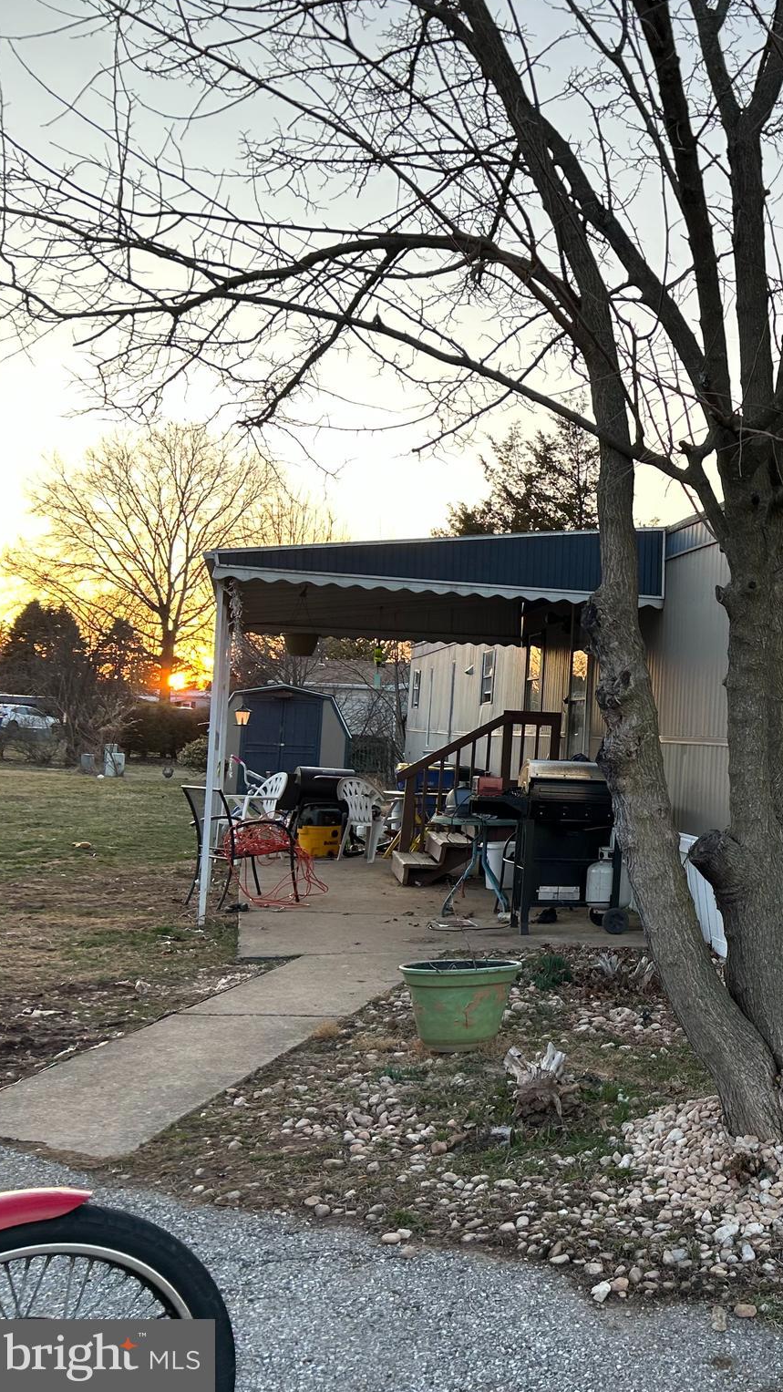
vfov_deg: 52.8
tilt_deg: +5.8
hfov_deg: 27.7
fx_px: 1403
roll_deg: -1.9
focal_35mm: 38
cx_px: 921
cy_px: 694
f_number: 1.5
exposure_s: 1/200
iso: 40
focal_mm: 5.7
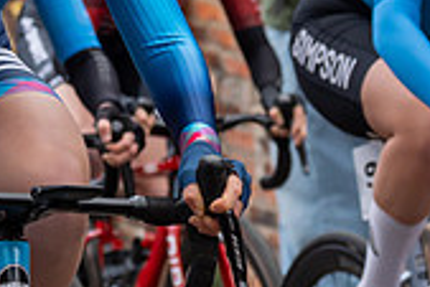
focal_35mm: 335
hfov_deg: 6.1
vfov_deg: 4.1
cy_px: -141
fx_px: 4005
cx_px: -94
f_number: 4
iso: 500
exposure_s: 1/1000
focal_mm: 70
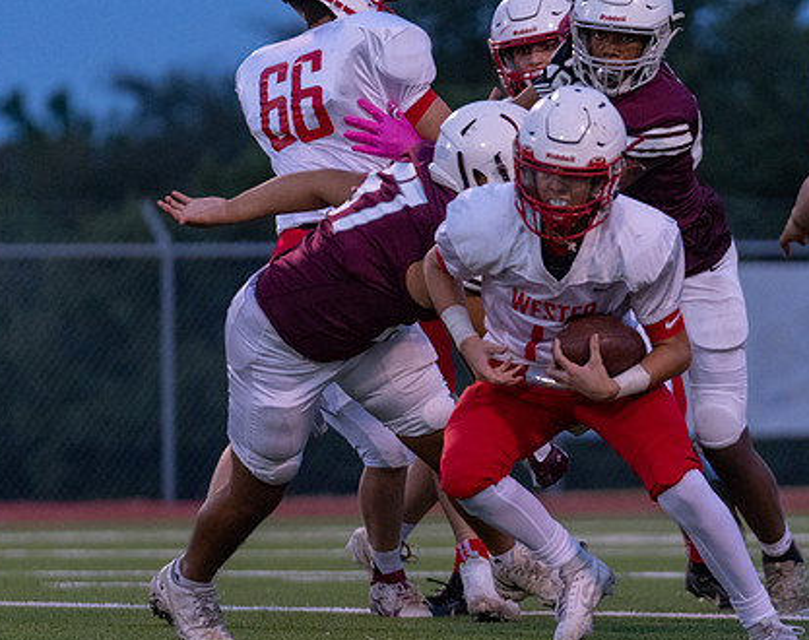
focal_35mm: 529
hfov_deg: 3.7
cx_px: 591
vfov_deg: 2.9
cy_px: 482
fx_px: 12613
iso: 2500
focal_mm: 200
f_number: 2.8
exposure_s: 1/1250
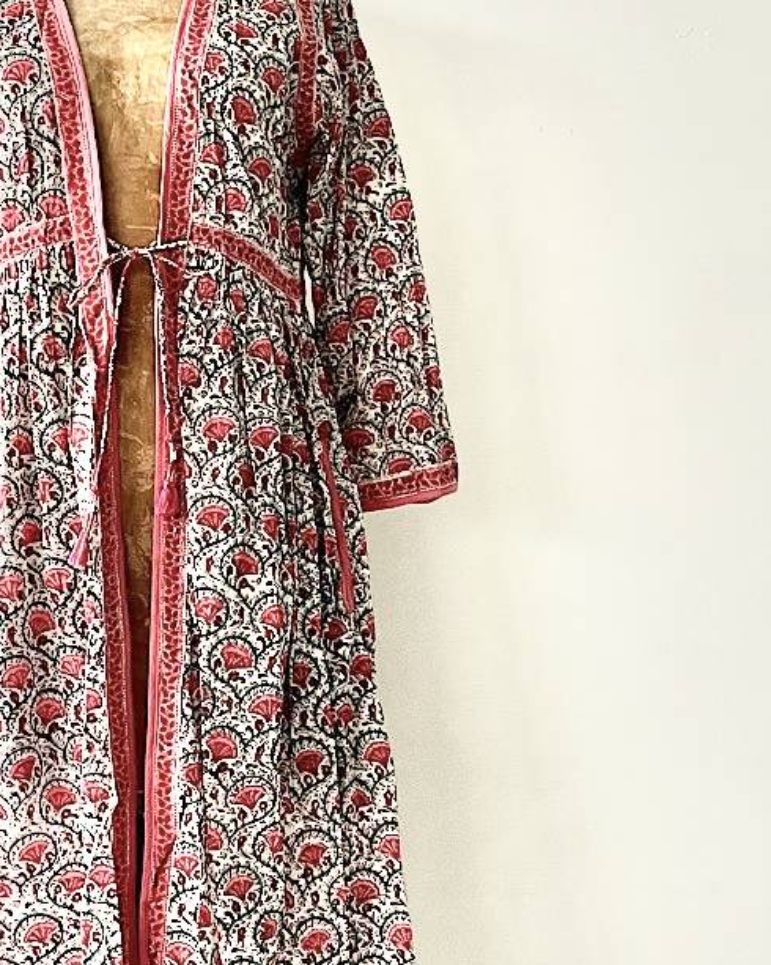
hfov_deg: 28.0
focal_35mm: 53
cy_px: 529
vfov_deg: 35.3
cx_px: 145
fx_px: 1512
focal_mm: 5.1
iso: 320
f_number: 1.6
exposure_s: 1/60
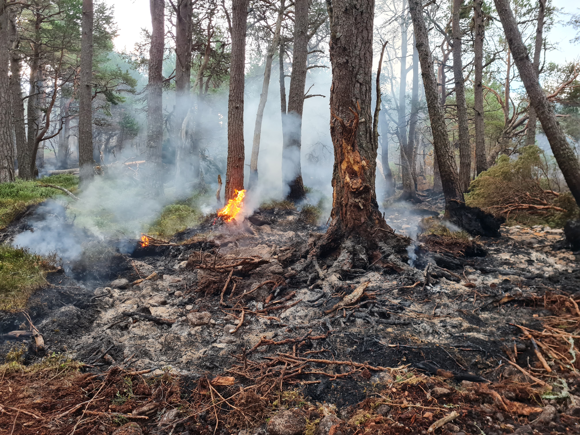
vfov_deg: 53.1
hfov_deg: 67.3
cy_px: 218
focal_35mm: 26
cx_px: 290
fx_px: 436
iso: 200
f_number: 1.8
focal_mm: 5.4
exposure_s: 1/100
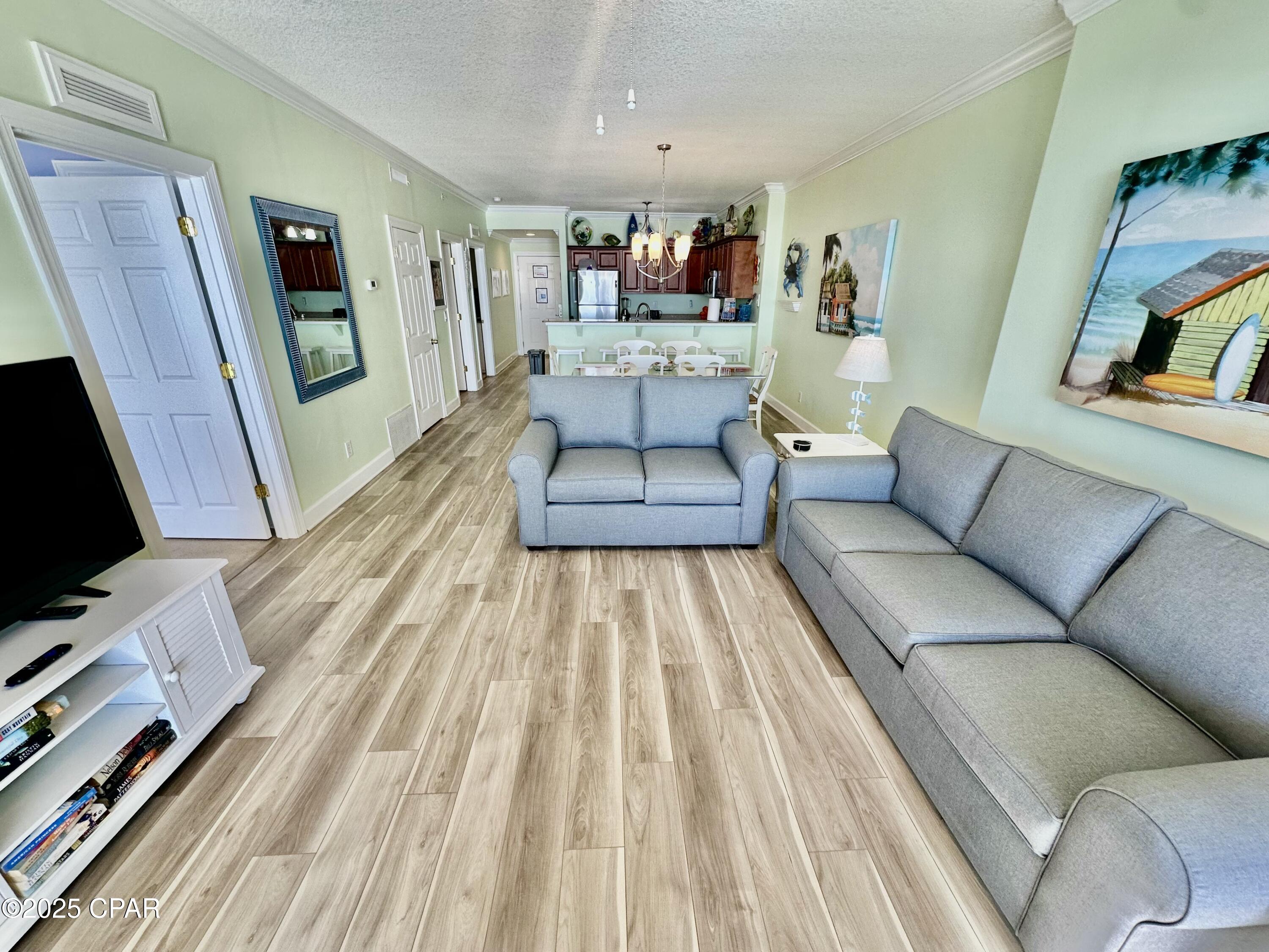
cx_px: 634
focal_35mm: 14
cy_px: 476
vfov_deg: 85.7
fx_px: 513
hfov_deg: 102.1
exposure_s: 1/120
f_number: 2.2
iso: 125
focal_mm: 2.22
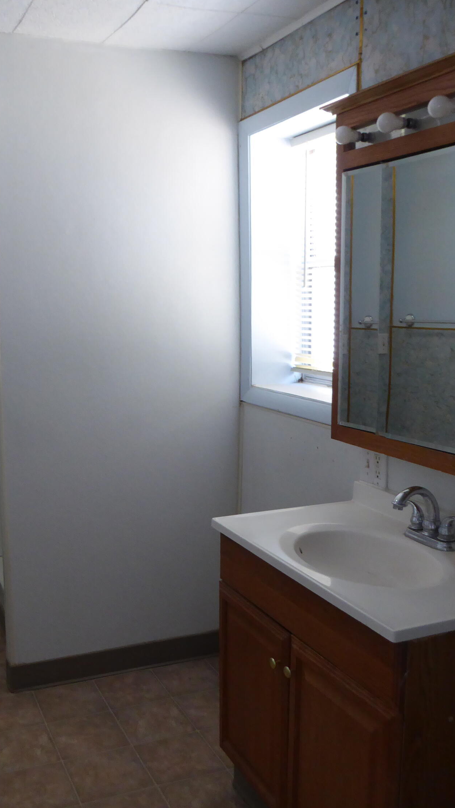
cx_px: 150
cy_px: 404
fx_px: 750
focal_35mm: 35
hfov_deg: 33.4
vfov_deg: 56.6
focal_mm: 4.3
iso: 320
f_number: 3.3
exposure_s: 1/60
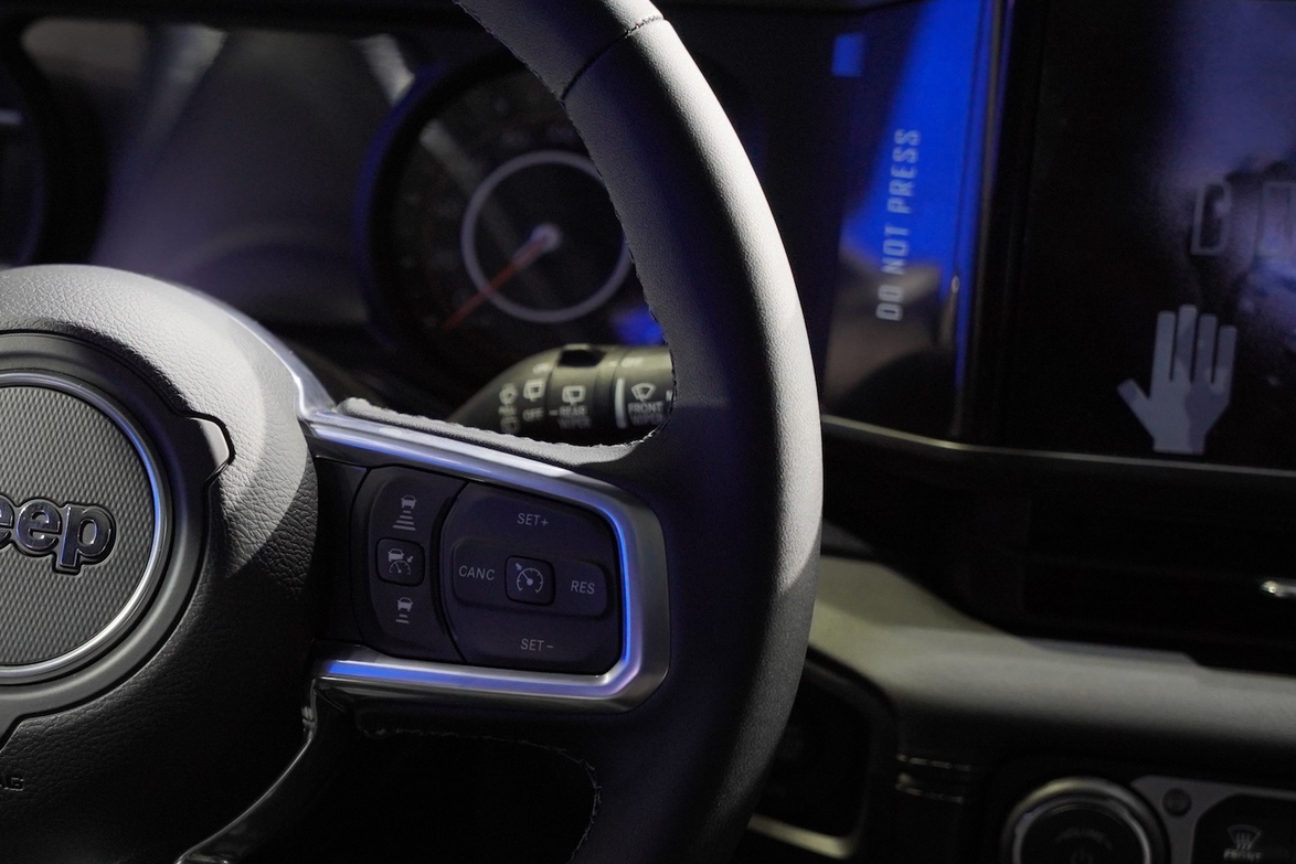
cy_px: 442
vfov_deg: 14.6
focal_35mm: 93
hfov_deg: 21.1
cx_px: 23
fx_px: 3364
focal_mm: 45.7
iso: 1000
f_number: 2.8
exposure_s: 1/200
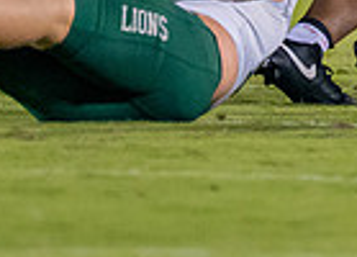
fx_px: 15337
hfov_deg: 1.3
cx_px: 551
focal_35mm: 1509
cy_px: -262
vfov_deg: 1.0
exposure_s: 1/1600
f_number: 2.8
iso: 2000
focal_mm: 200
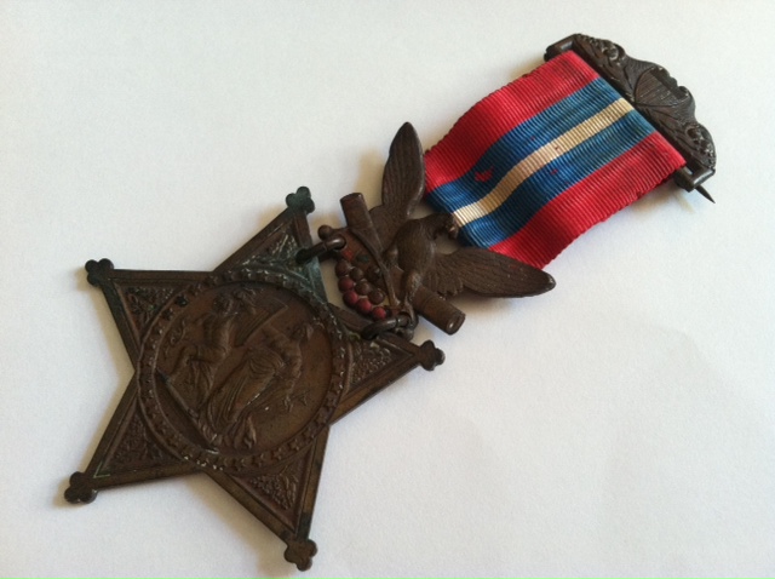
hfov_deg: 52.7
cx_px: 388
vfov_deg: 40.6
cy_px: 290
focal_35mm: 35
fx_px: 782
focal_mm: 3.85
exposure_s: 1/17
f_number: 2.8
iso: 125
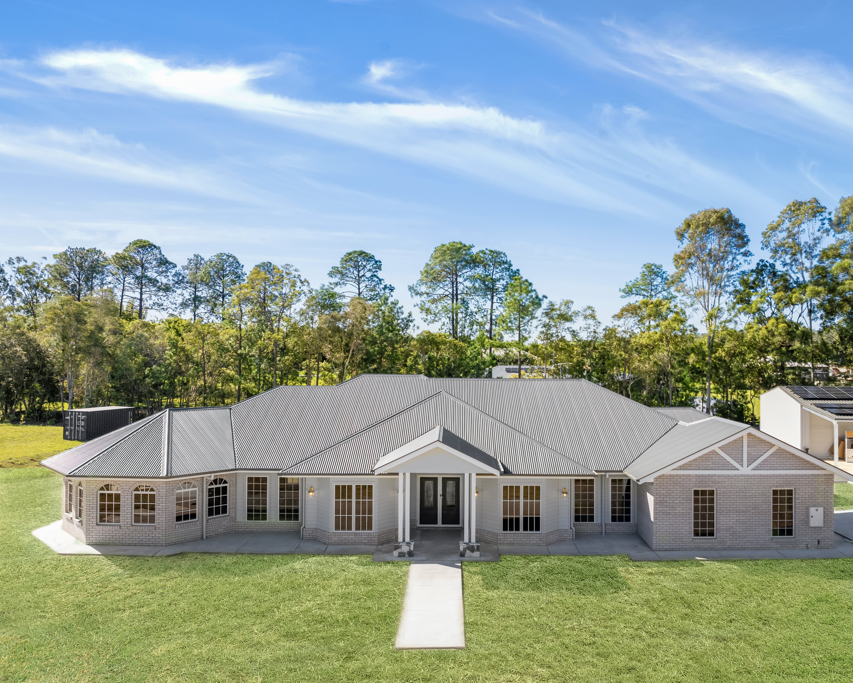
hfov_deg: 65.9
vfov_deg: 54.9
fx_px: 656
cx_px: 459
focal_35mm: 26
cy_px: 337
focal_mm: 12.29
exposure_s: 1/1250
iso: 160
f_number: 2.8
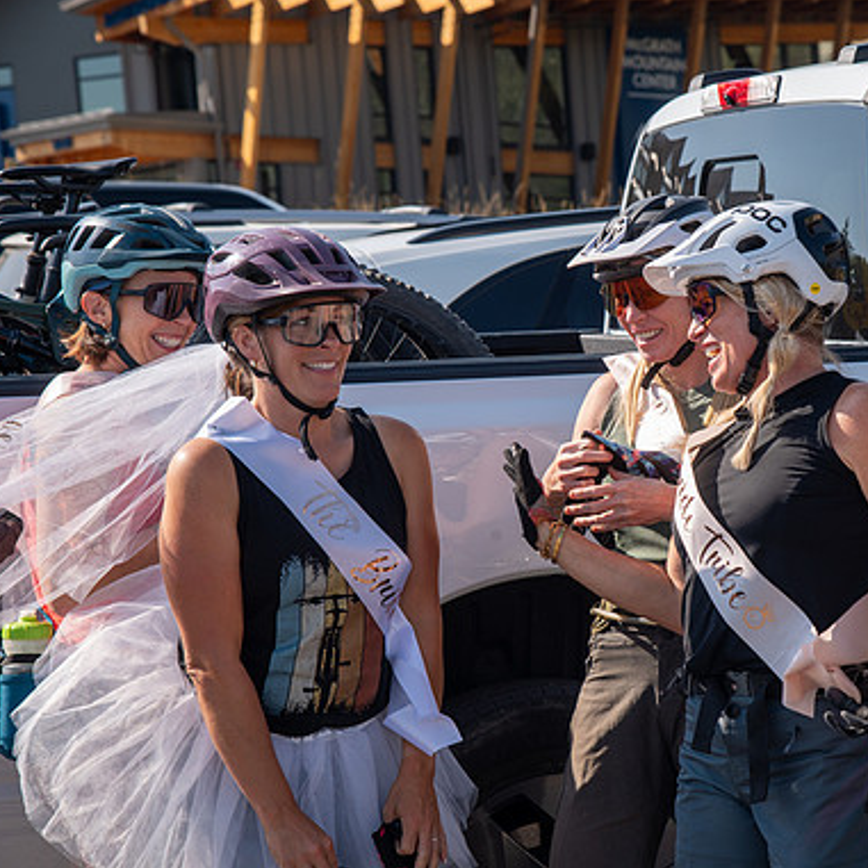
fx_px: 3121
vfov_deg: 15.8
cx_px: 627
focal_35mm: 110
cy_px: 433
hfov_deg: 15.8
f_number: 7.1
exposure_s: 1/400
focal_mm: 85
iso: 200
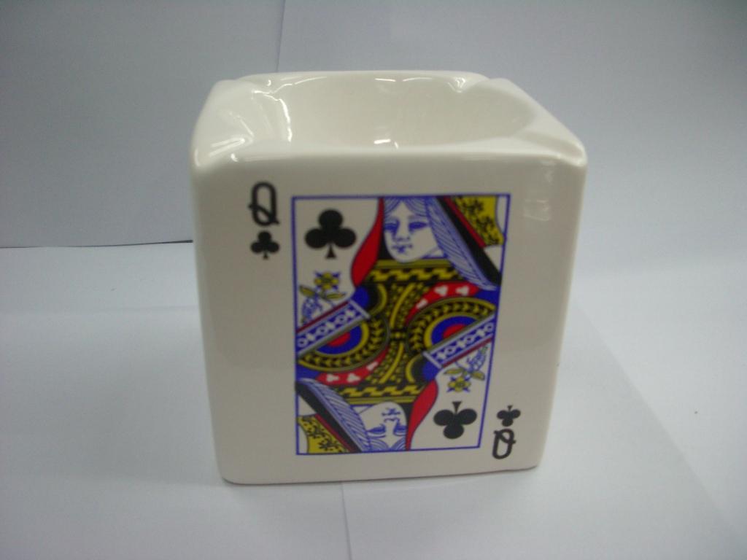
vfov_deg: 40.7
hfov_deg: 52.6
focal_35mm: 35
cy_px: 280
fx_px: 755
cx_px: 374
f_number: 2.6
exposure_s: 1/25
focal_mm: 5.8
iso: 200
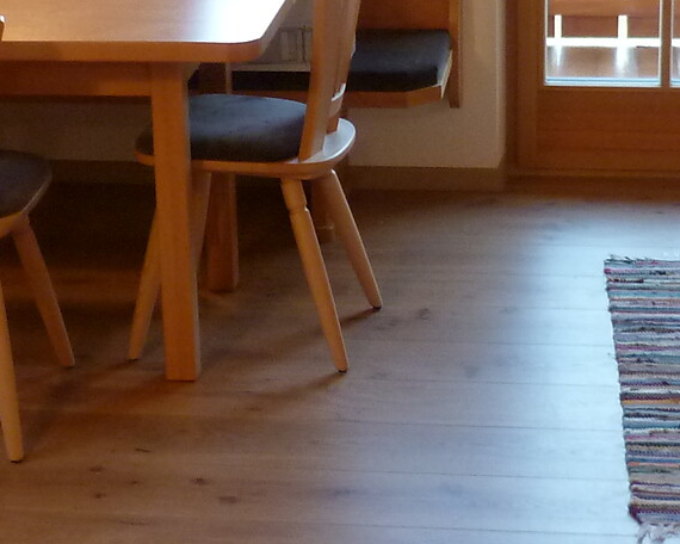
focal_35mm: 92
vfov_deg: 16.5
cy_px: 69
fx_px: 1852
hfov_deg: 20.8
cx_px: 373
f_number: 2.8
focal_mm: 5
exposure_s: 1/30
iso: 250
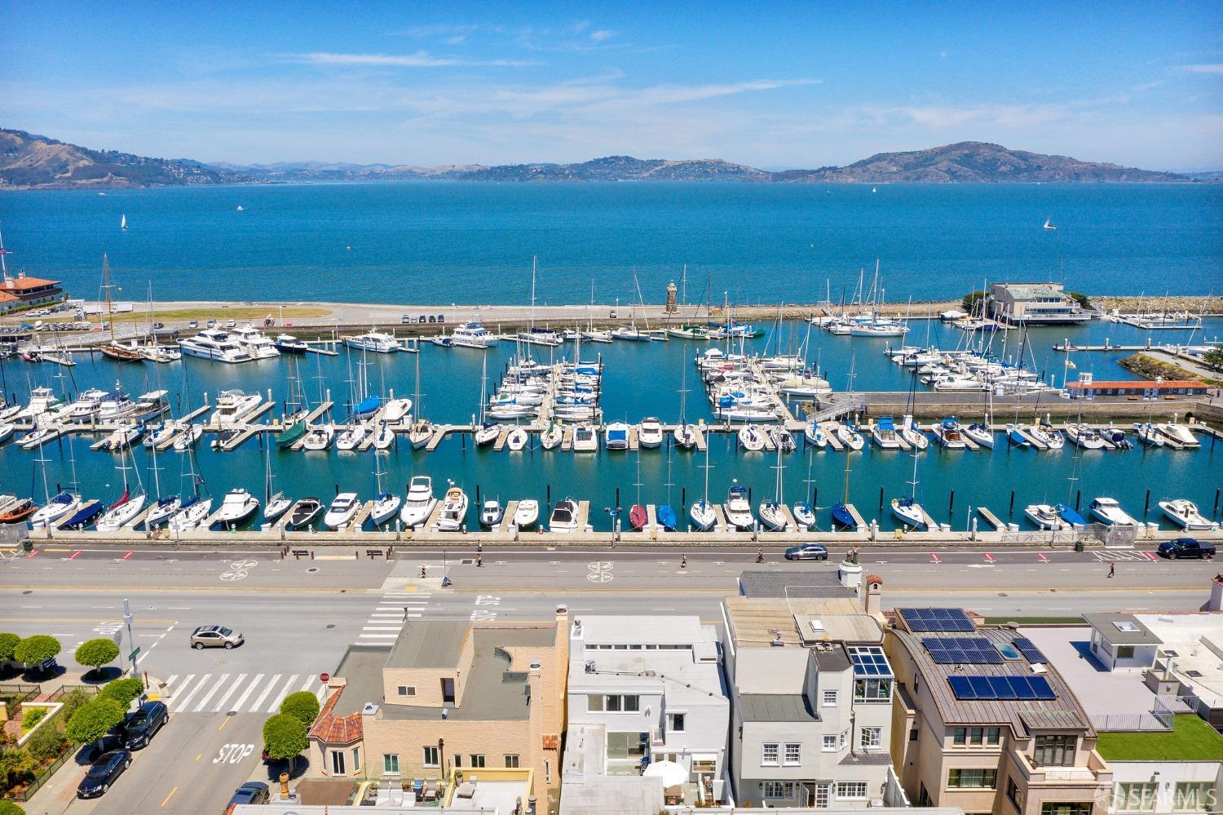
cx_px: 612
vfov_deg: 46.4
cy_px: 408
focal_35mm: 28
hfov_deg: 65.5
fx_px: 951
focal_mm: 10.26
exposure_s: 1/80
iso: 100
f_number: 5.6
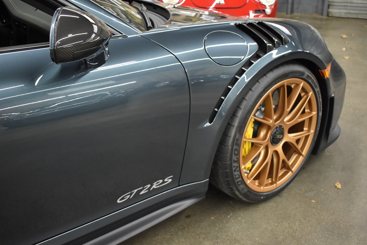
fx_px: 367
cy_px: 122
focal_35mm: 36
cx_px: 184
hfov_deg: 53.1
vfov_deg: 36.9
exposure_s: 1/40
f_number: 3.8
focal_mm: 24
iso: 1250
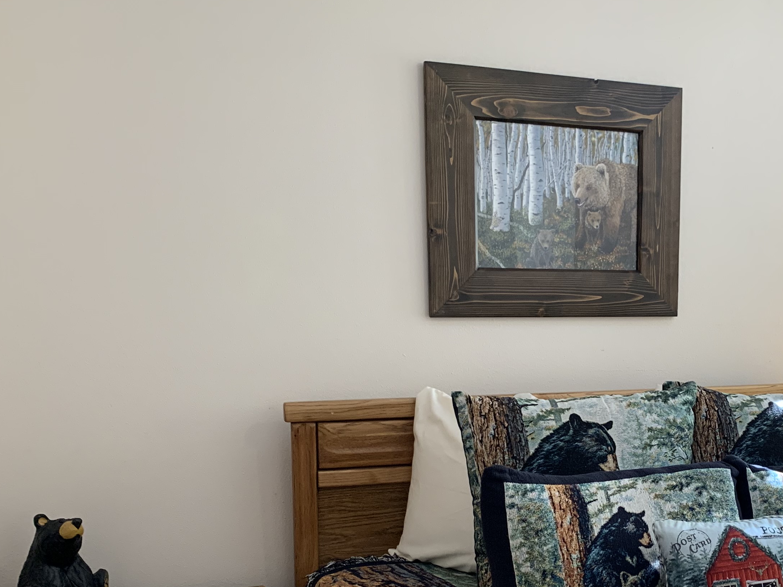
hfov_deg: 37.8
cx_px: 655
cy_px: 486
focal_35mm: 48
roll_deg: -0.2
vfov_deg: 29.4
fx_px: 1086
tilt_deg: -10.6
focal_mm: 4.25
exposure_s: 1/93
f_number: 1.8
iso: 100
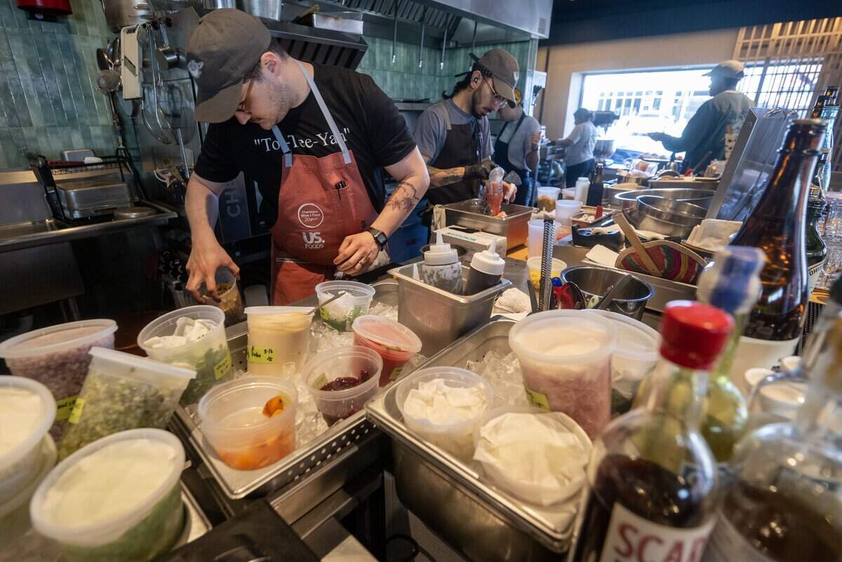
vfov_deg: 70.4
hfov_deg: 93.3
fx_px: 398
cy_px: 281
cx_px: 421
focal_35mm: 17
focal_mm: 17
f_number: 4
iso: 1400
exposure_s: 1/250
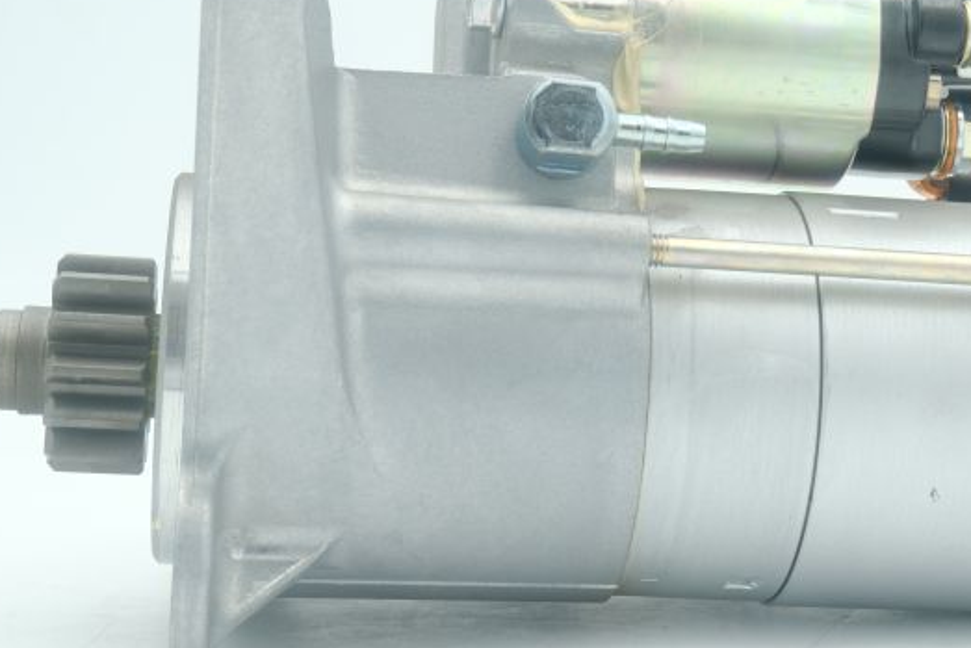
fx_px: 2104
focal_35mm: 78
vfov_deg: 17.5
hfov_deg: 25.8
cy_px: 289
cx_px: 685
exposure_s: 1/20
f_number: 11
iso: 200
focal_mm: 34.3
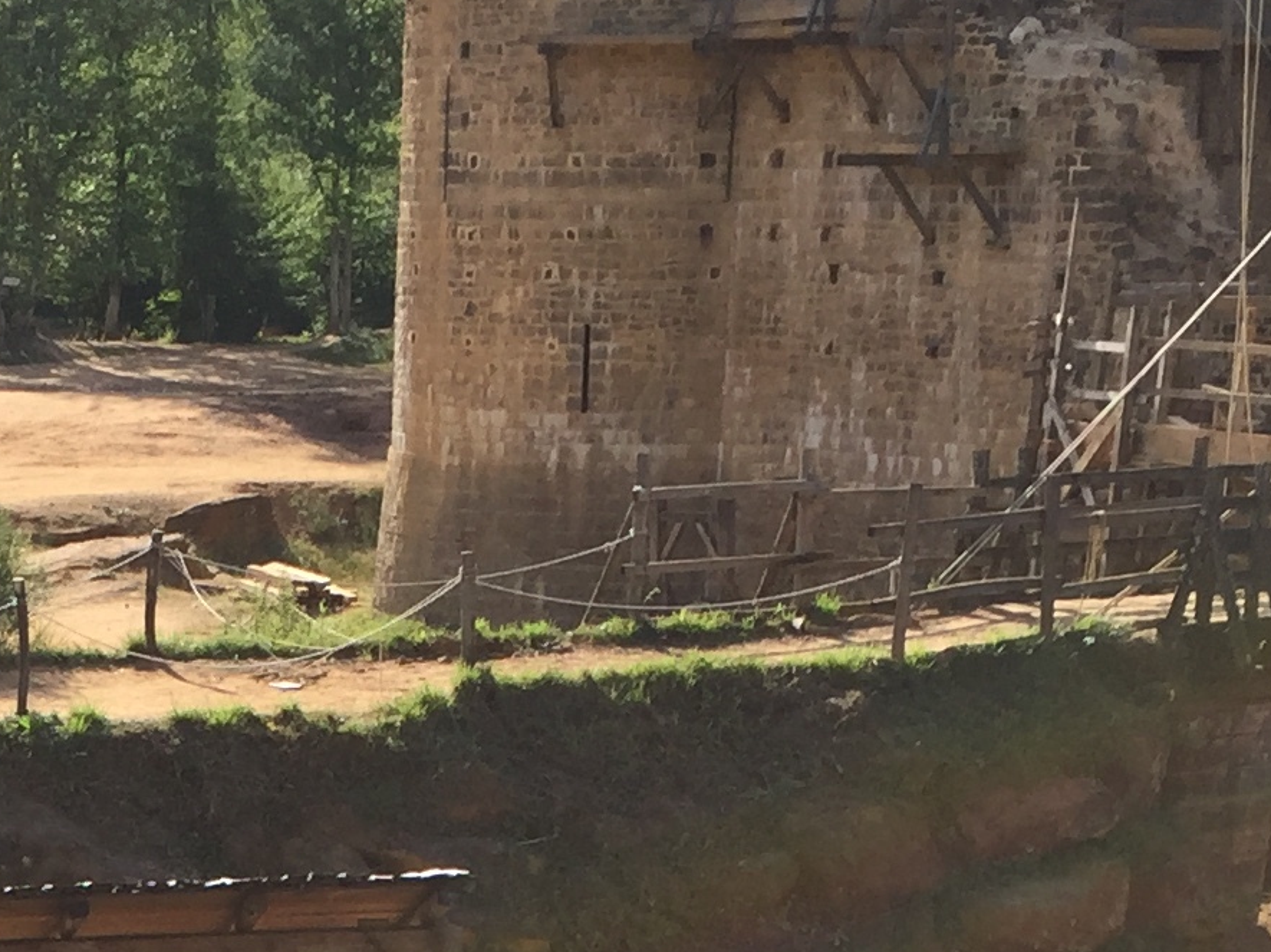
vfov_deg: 12.7
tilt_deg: -21.3
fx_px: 3927
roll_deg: +0.2
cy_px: 1669
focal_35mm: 107
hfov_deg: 18.1
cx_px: 116
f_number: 2.2
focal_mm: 4.15
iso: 32
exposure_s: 1/964
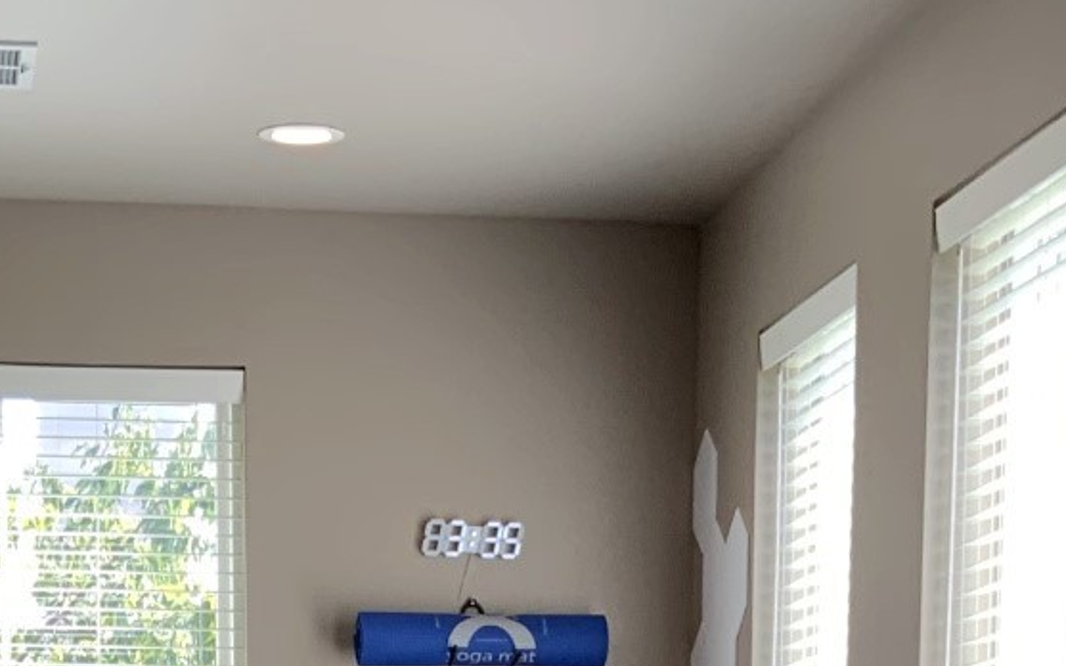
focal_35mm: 113
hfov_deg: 18.4
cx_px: 496
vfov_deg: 10.4
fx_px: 3283
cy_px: 1458
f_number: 1.8
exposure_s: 1/120
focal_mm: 3
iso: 20
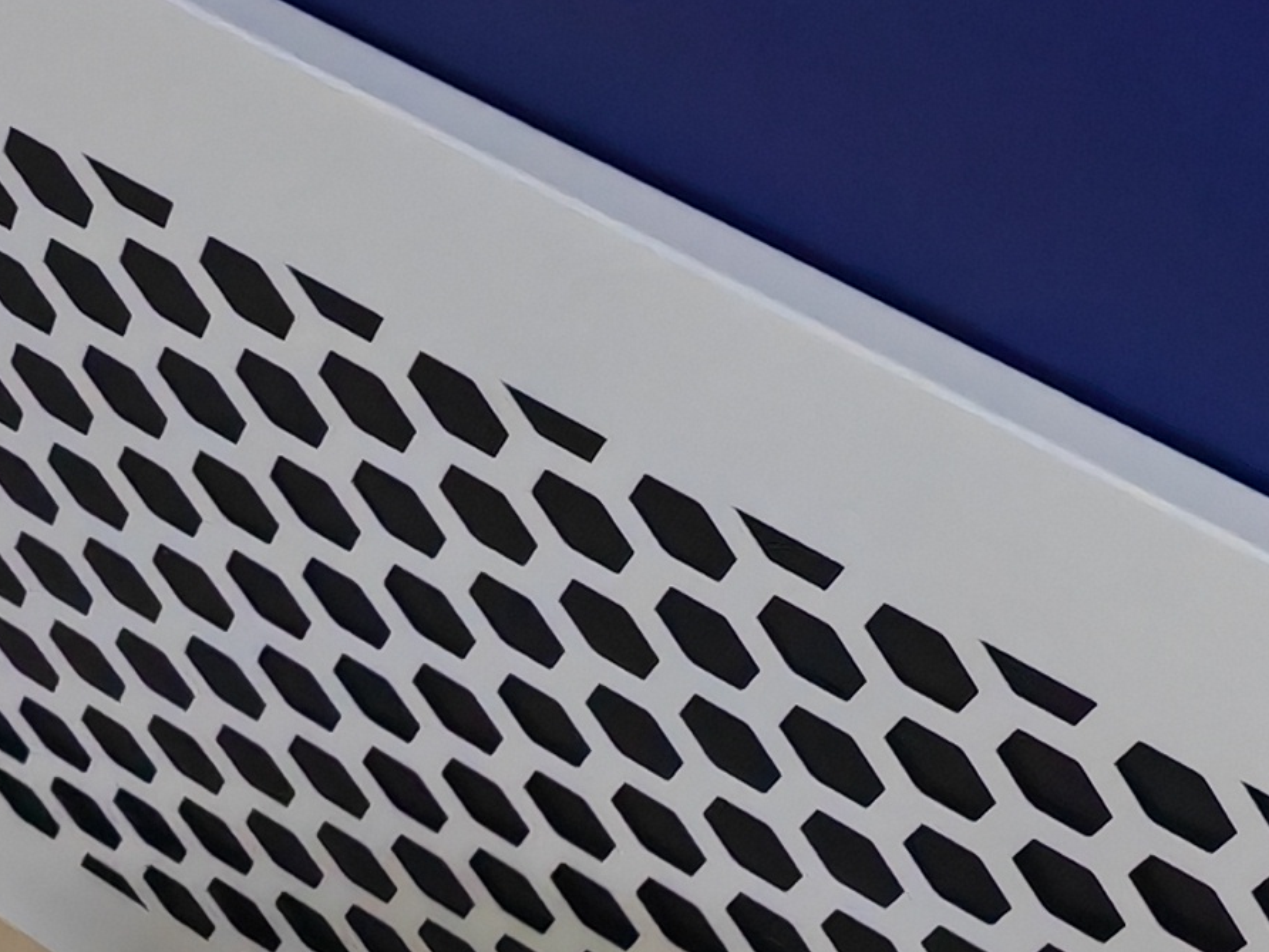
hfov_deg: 15.6
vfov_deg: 11.9
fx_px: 4546
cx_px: 1268
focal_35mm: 124
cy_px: 88
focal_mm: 5.52
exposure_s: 1/50
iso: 640
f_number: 1.95
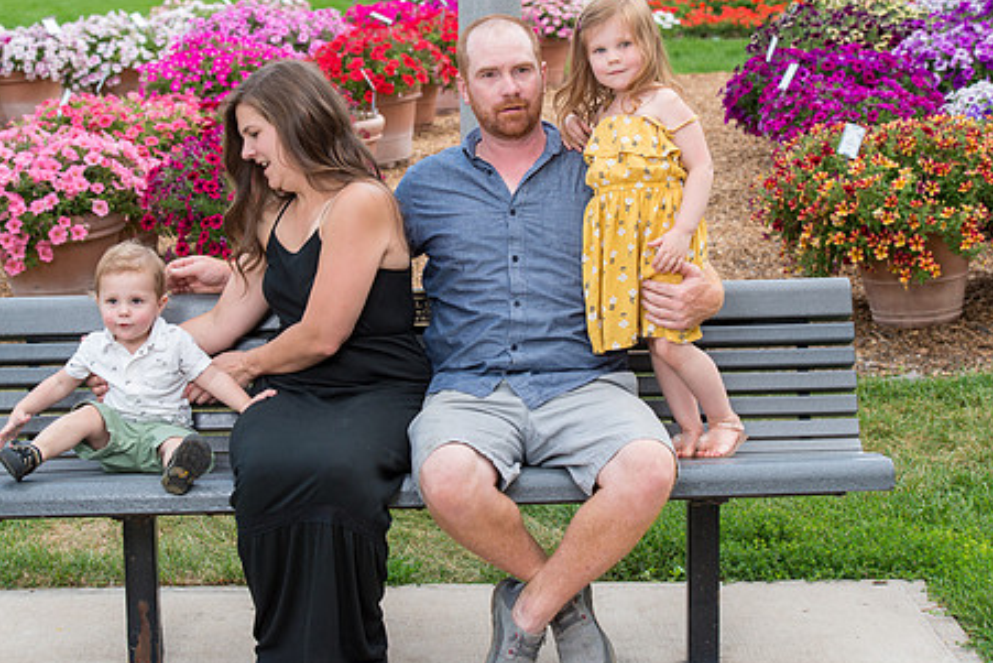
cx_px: 462
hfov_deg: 22.6
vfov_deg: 15.2
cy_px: 259
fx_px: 2483
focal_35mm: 90
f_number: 6.3
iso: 400
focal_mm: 70
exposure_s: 1/250
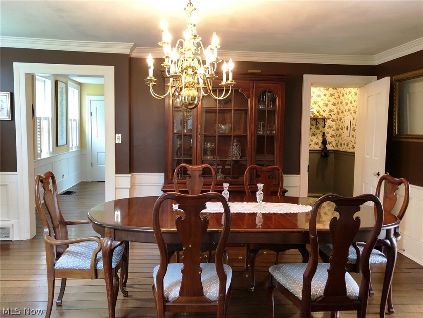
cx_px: 212
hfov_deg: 63.4
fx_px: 342
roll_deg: -1.2
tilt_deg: -4.0
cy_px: 159
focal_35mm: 28
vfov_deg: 49.7
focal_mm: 3.99
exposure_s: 1/15
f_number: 1.8
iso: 50
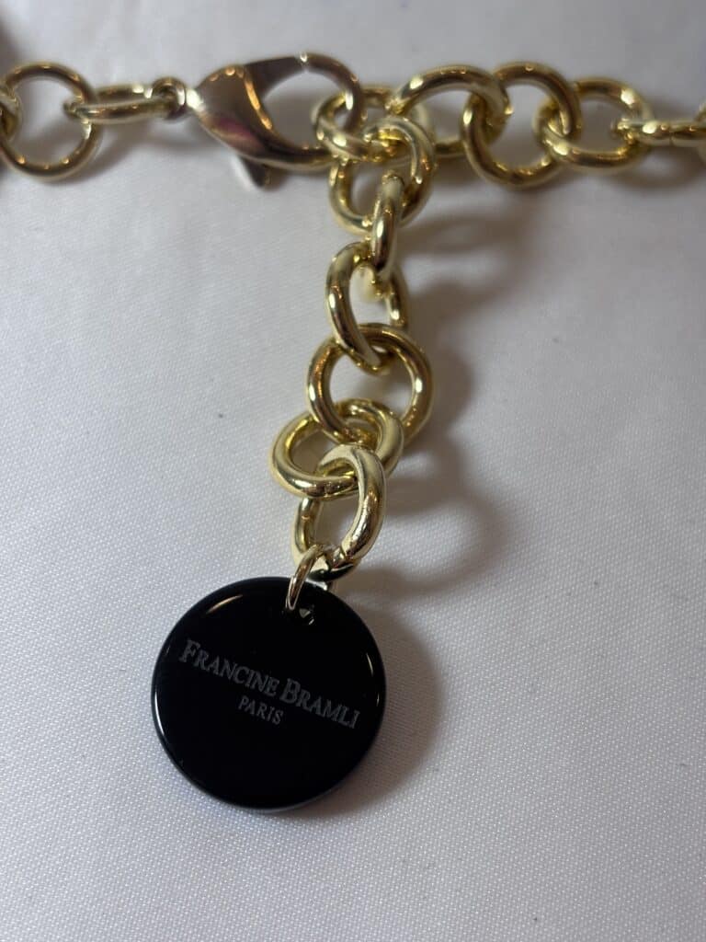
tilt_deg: -63.2
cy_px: 471
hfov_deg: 28.0
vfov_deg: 36.8
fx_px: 1414
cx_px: 353
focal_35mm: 52
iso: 25
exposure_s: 1/100
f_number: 1.6
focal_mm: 5.96
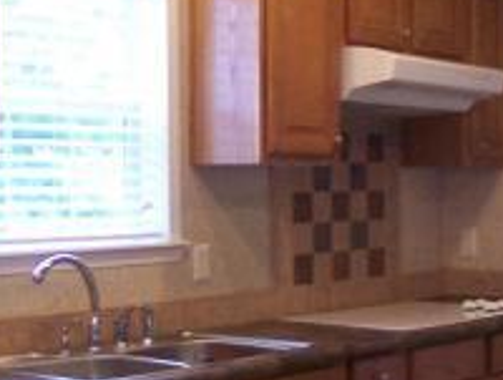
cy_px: 151
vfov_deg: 13.5
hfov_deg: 17.7
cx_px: 380
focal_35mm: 110
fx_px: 1602
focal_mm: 6.3
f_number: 2.8
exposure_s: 1/15
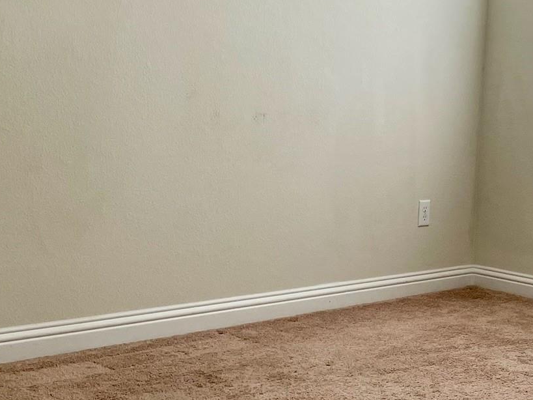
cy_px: 115
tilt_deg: -0.5
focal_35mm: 65
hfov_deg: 28.8
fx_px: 1001
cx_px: 470
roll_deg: -2.3
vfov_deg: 22.4
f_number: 1.6
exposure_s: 1/120
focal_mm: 4.2
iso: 125
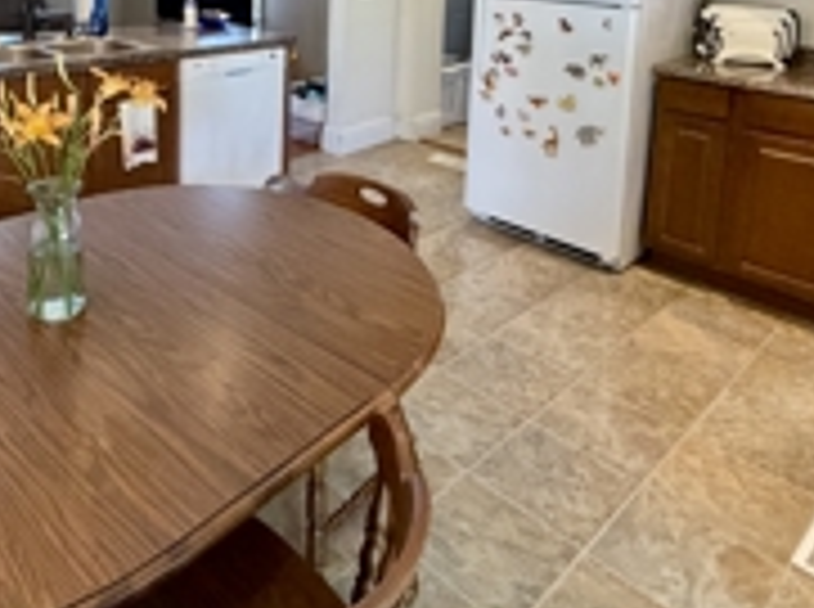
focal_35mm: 31
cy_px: 9
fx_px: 728
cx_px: 270
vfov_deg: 40.1
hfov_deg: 57.1
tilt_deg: -6.7
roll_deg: -1.3
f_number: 2.2
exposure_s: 1/60
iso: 500
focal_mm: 2.22
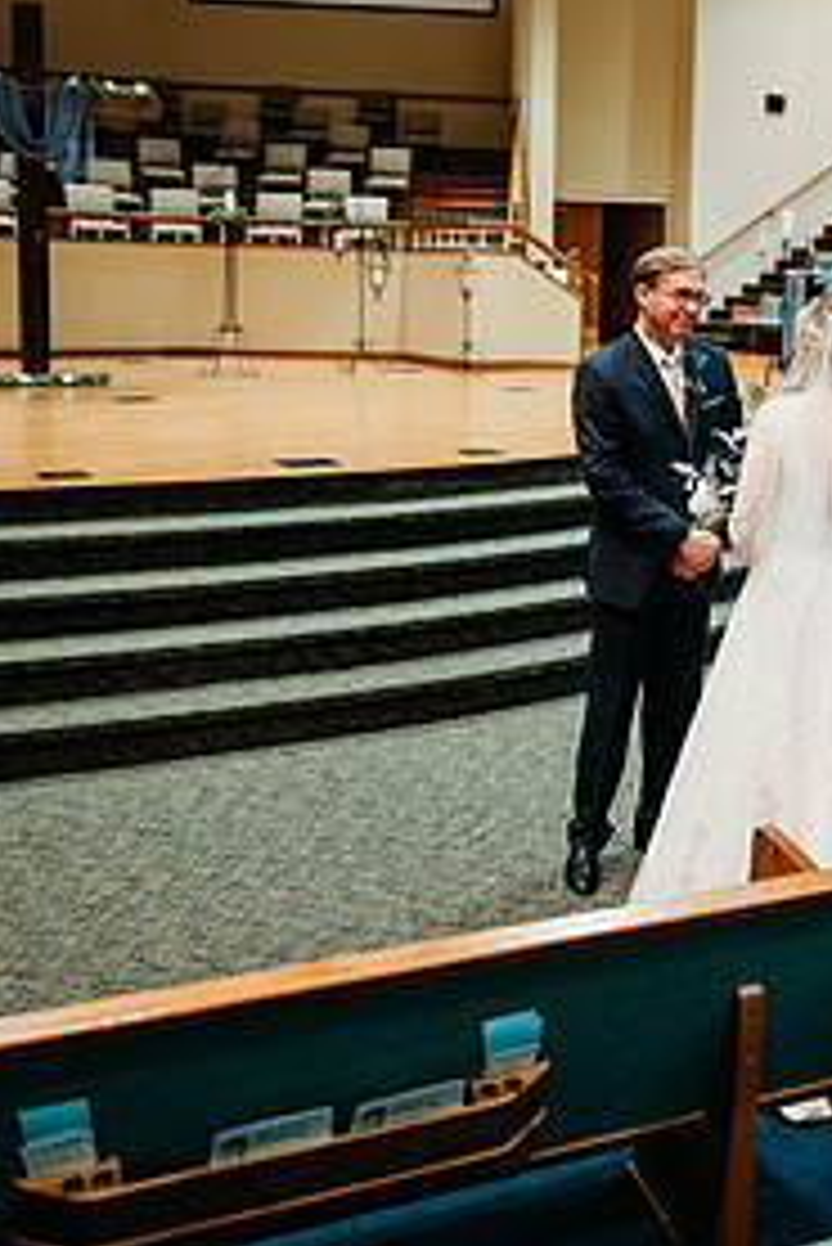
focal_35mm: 39
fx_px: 1350
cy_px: 463
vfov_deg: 49.0
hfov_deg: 33.3
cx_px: 666
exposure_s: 1/125
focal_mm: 24
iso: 2000
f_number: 1.8
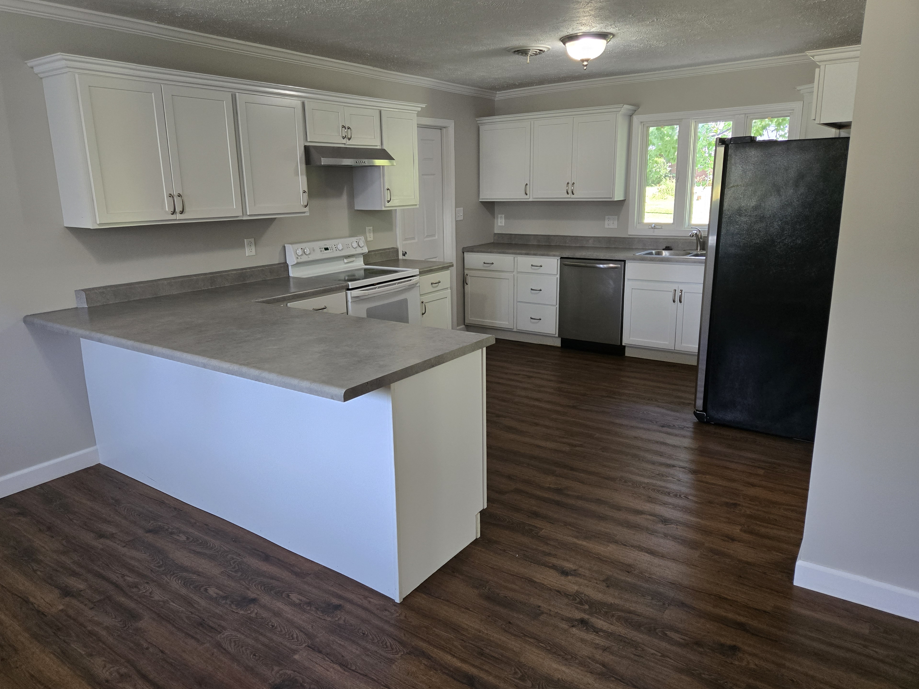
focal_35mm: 24
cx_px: 441
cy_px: 335
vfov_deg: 56.8
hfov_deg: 71.6
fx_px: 637
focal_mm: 5.4
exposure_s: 1/120
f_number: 1.8
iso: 320
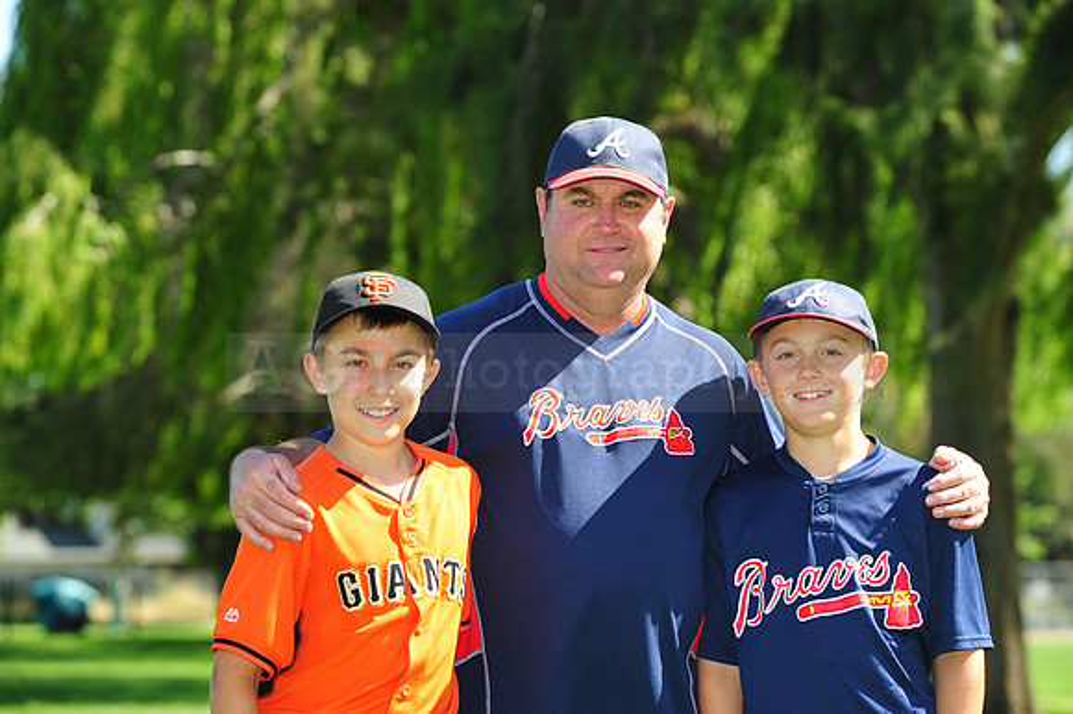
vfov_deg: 8.8
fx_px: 4617
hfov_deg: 13.3
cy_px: 357
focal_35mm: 155
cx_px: 536
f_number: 7.1
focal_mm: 155
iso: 200
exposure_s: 1/200
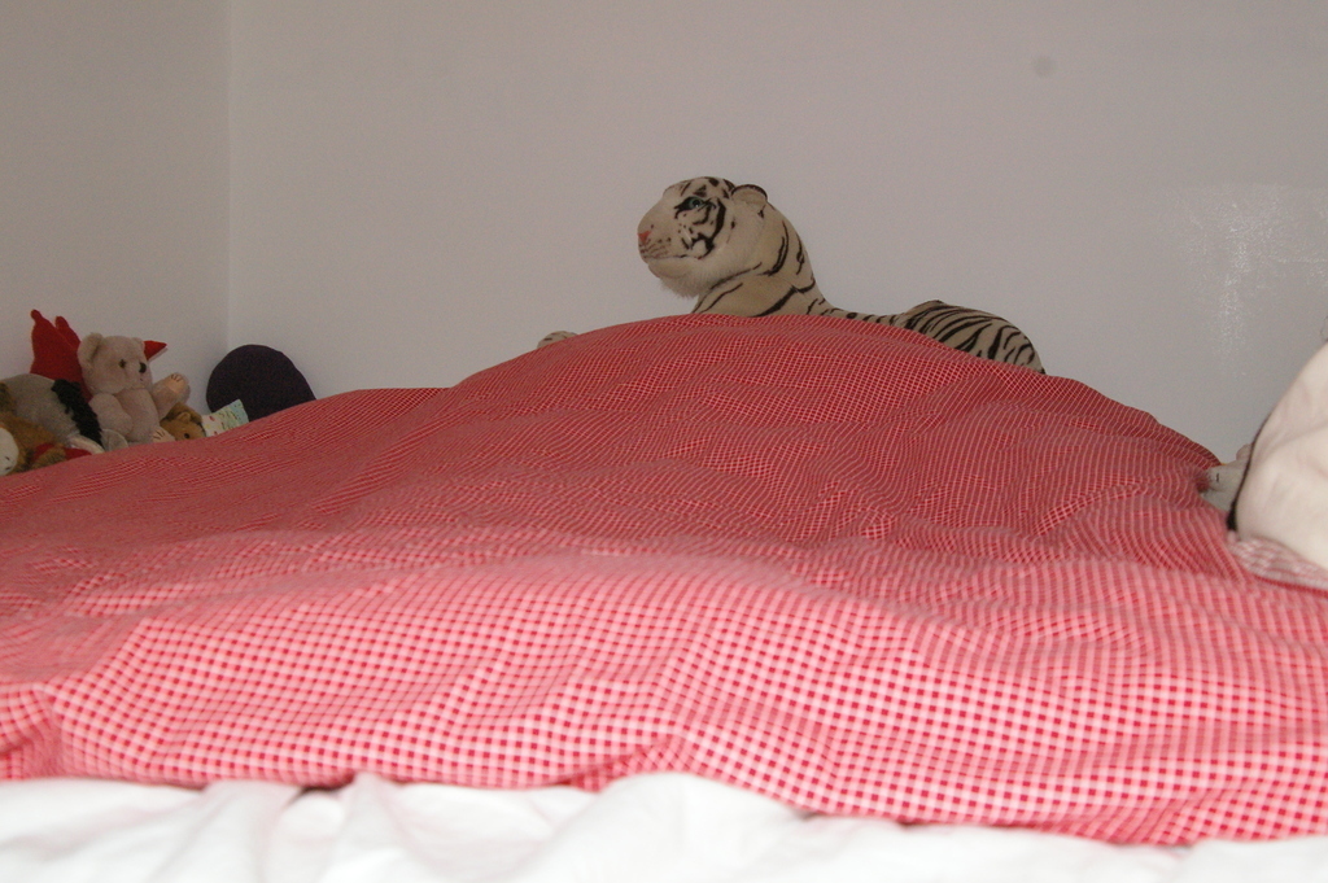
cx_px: 664
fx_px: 1548
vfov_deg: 31.8
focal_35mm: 42
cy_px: 442
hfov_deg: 46.4
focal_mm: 28
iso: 1600
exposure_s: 1/45
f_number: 5.6
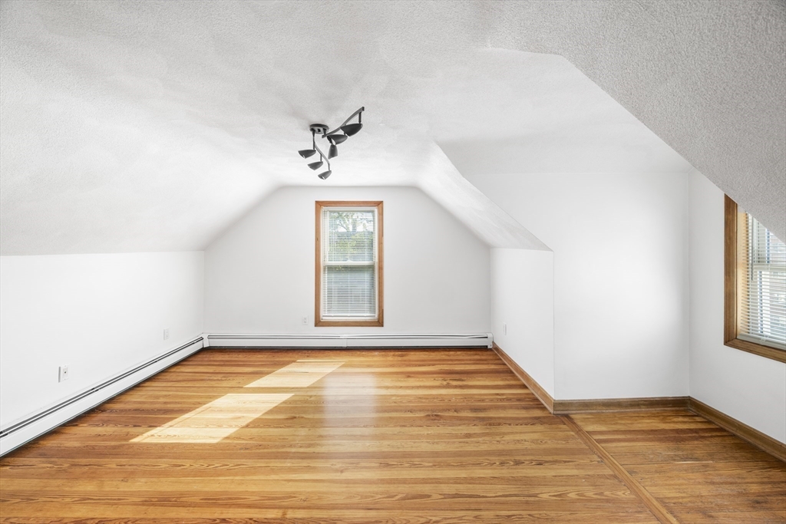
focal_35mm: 14
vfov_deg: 81.2
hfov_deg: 104.2
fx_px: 306
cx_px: 393
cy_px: 262
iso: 320
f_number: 7.1
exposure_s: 1/10
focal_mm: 14
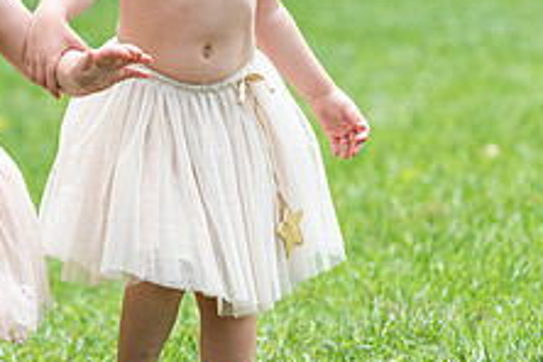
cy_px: 70
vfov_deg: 4.2
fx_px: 4932
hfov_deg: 6.3
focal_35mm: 327
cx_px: 144
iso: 640
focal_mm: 125
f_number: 4
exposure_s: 1/800
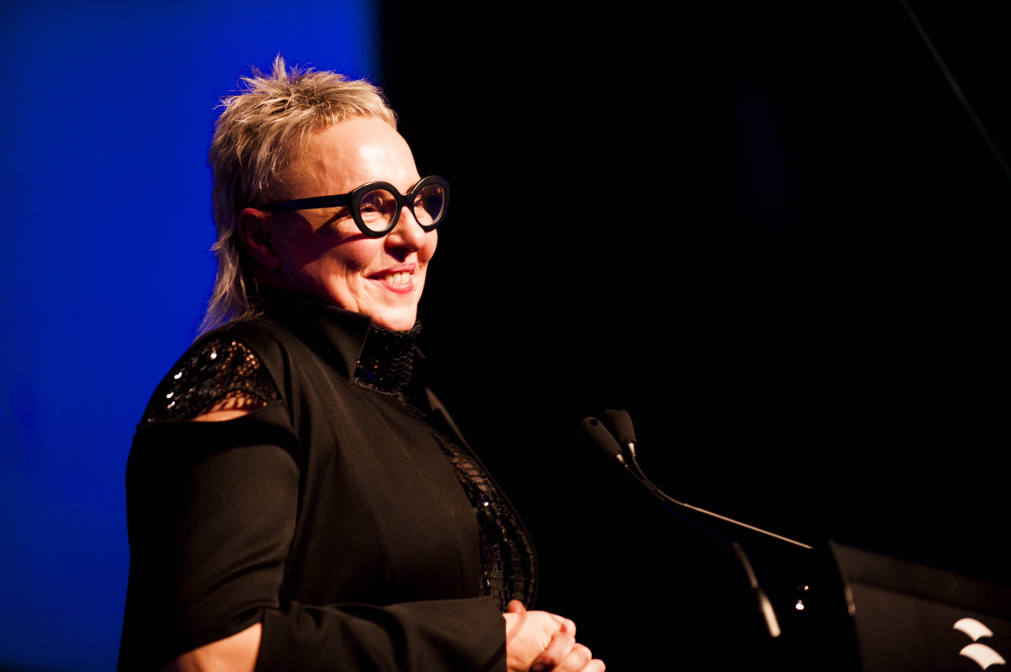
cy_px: 336
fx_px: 5613
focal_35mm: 200
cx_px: 506
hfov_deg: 10.3
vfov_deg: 6.9
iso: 640
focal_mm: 200
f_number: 2.8
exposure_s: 1/80
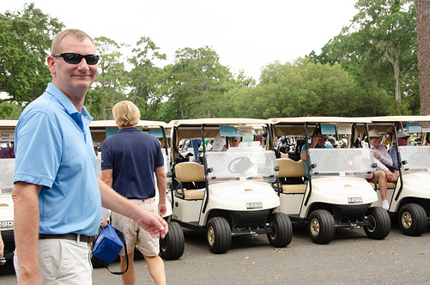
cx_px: 229
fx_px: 703
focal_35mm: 59
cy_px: 150
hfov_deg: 34.0
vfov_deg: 22.9
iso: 400
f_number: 10
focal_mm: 34
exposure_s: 1/200
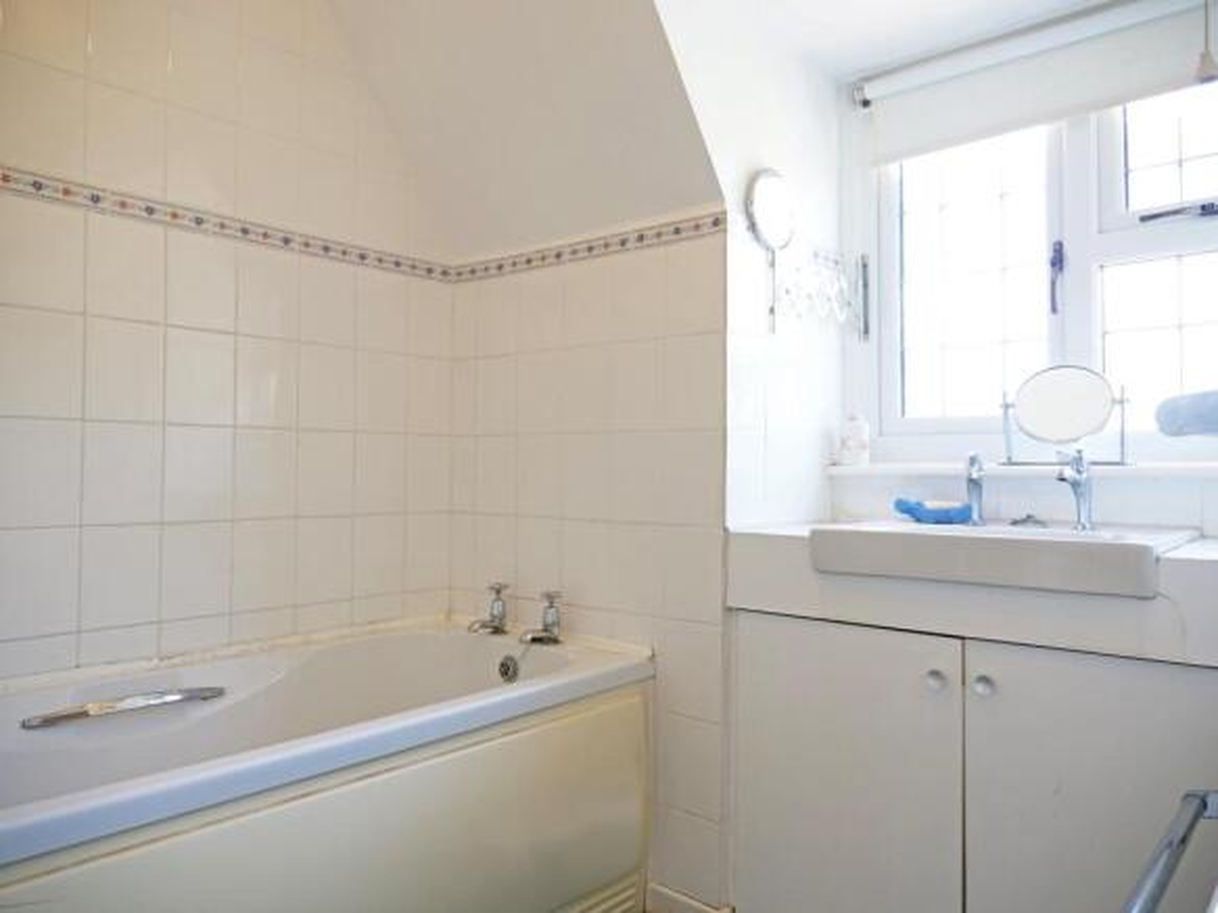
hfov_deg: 71.6
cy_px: 456
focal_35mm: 24
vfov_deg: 56.8
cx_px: 609
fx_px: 844
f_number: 2.8
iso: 200
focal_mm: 12
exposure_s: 1/30
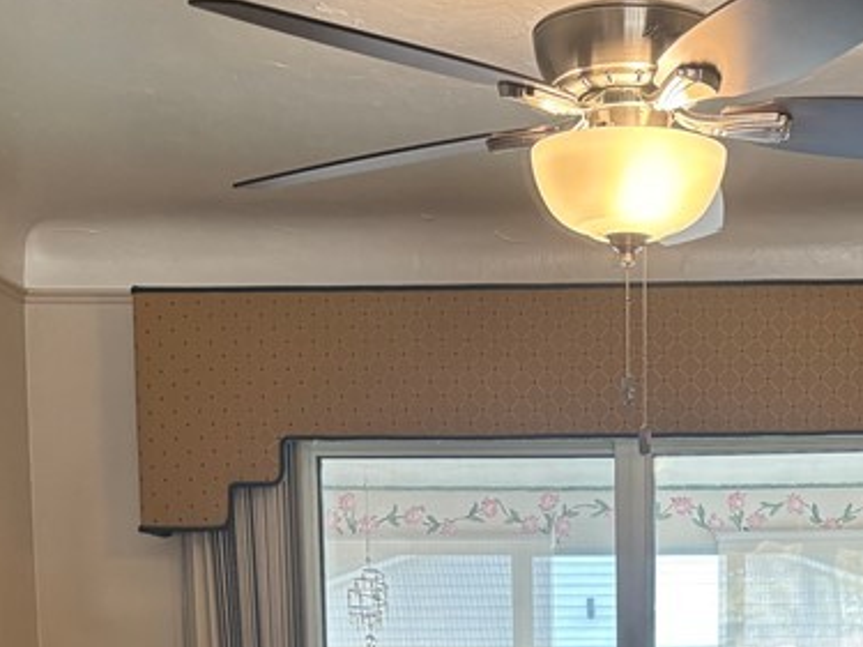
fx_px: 1770
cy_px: 868
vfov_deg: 19.0
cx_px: 605
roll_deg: -0.3
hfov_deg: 27.2
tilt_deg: -8.2
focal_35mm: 71
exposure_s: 1/120
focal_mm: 5.96
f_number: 1.6
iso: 125
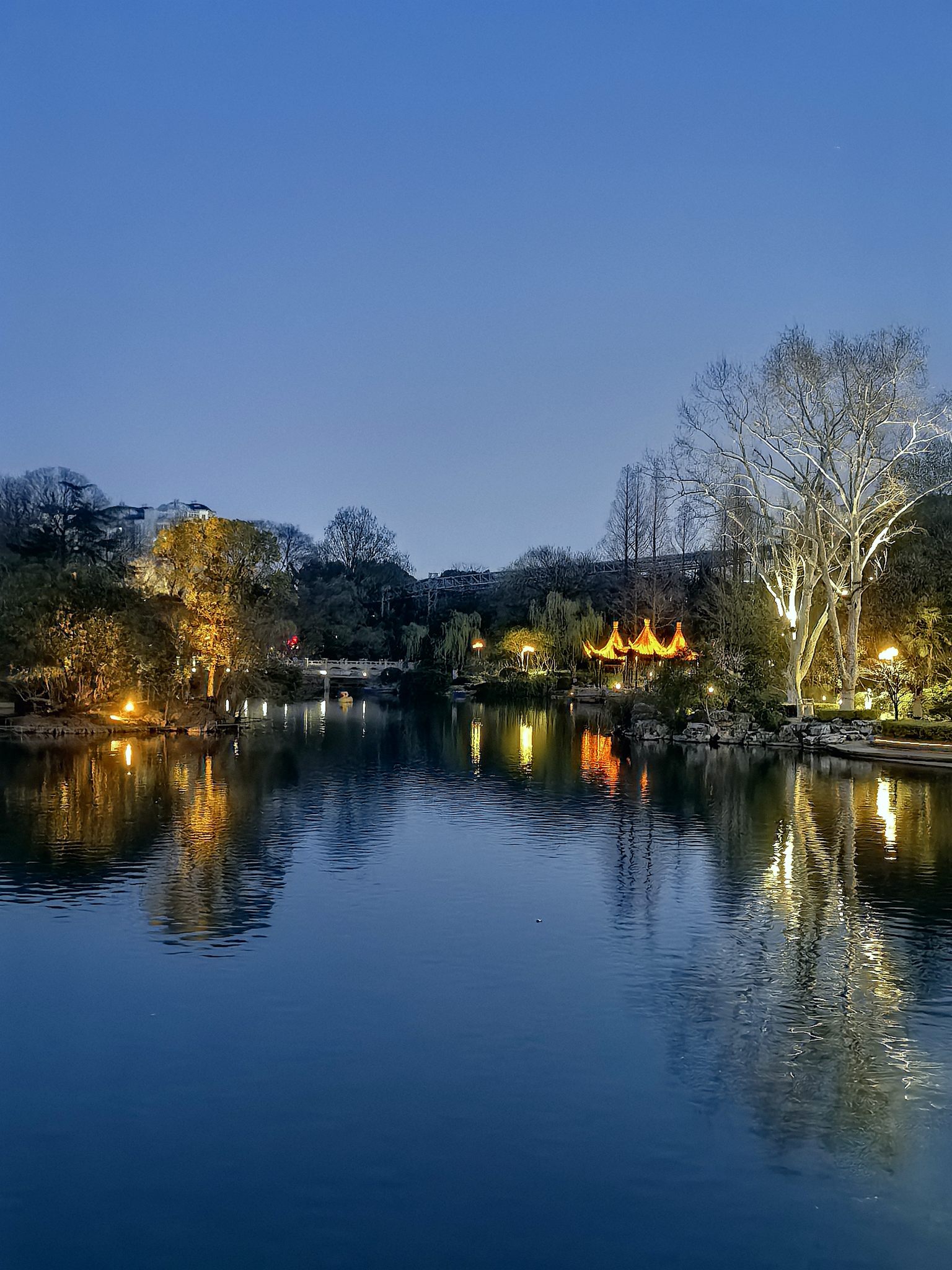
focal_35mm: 54
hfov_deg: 27.0
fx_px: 1980
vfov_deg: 35.5
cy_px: 635
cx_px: 476
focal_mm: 6.98
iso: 2000
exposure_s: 1/16.7
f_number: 1.4
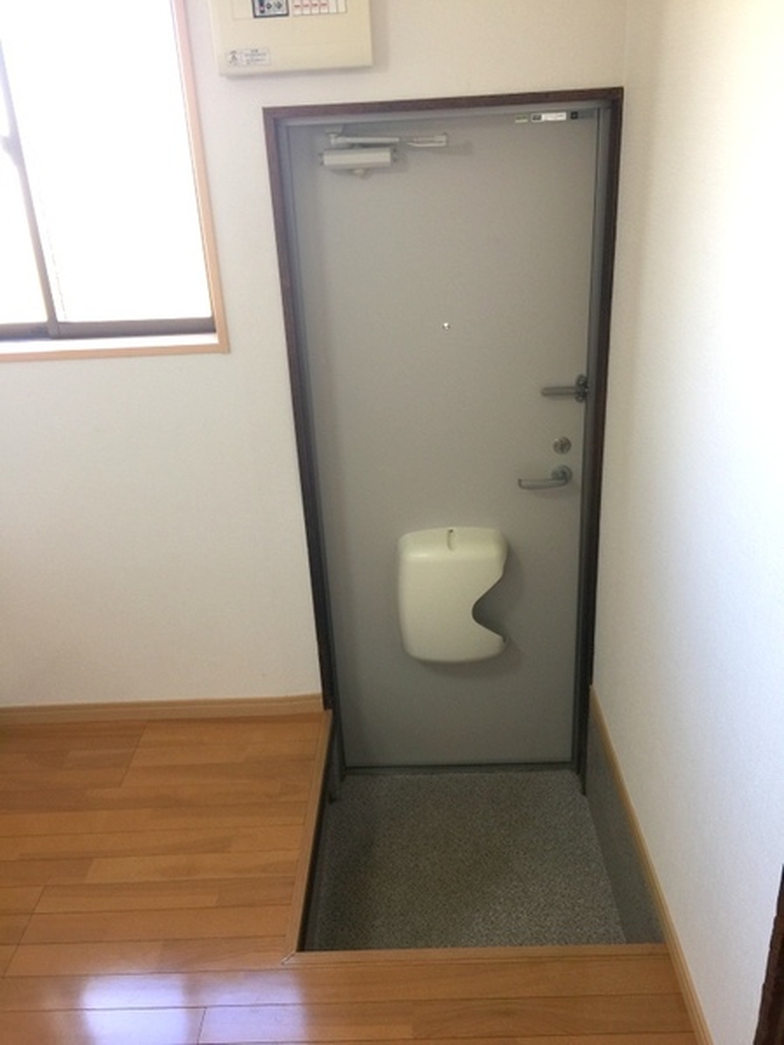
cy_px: 522
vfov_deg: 61.7
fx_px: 876
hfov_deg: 48.2
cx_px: 392
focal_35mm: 29
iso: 32
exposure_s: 1/15
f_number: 2.2
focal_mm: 4.15
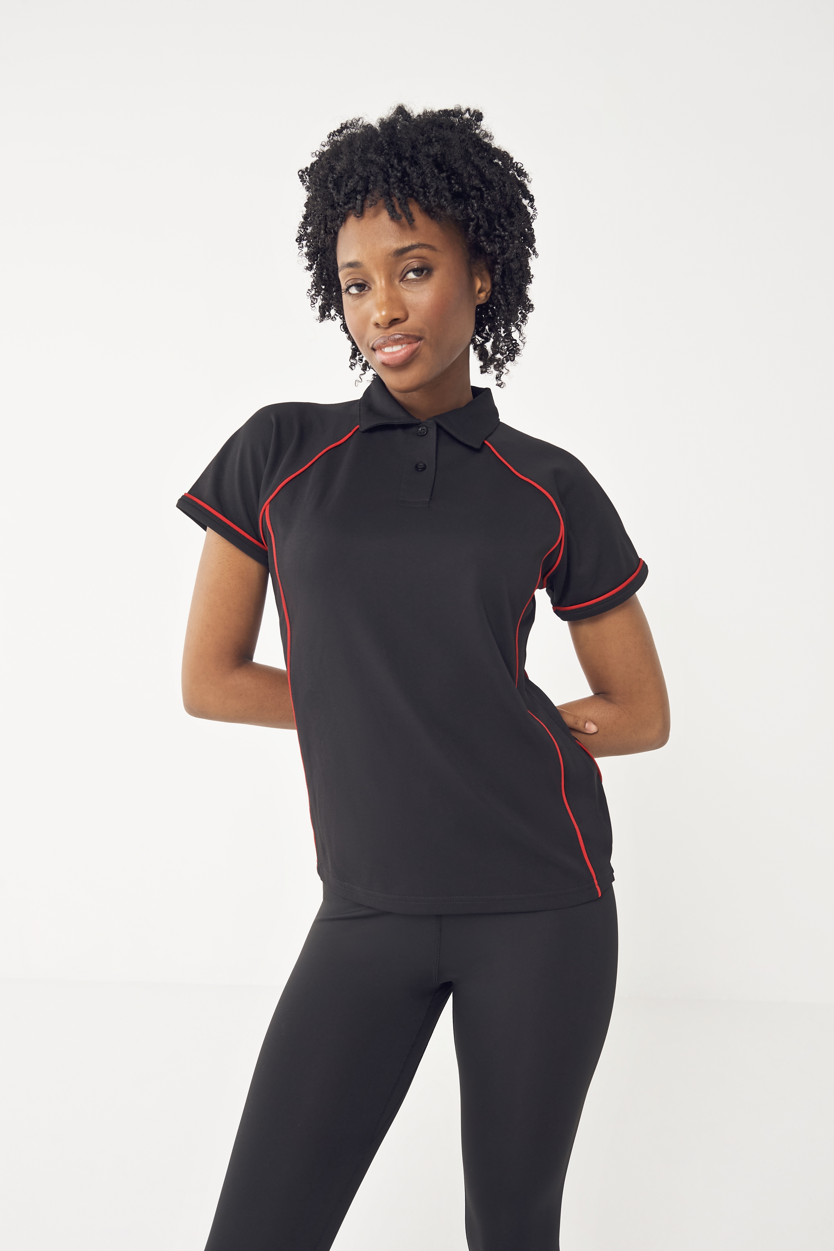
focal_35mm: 32
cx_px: 417
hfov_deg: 41.1
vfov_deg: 58.7
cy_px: 626
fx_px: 1112
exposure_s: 1/200
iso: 320
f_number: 8
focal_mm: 32
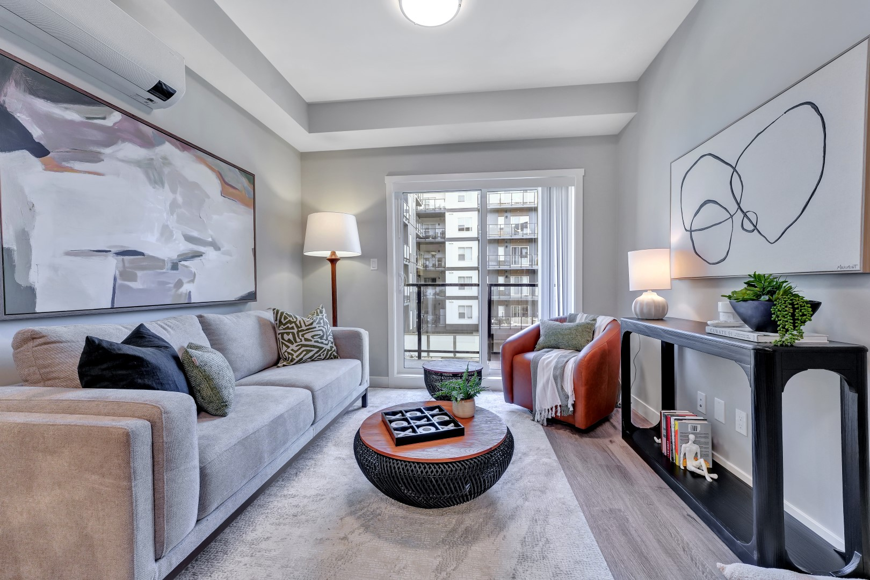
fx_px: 338
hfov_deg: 104.3
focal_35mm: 14
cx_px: 435
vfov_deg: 81.2
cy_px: 290
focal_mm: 14
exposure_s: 1/15
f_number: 8
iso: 400
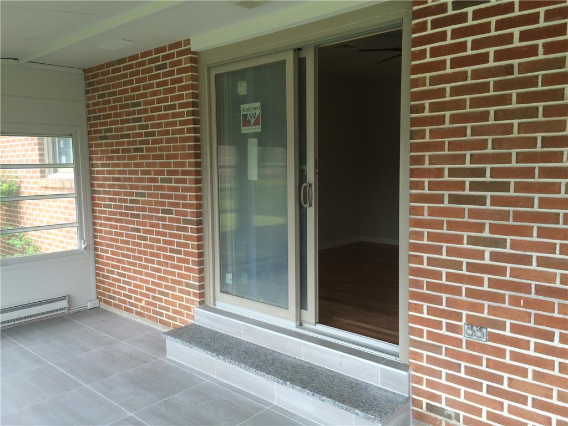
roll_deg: +2.0
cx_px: 284
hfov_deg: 61.7
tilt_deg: -4.9
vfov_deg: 48.2
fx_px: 476
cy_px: 213
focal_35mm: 29
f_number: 2.2
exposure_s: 1/120
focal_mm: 4.15
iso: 32
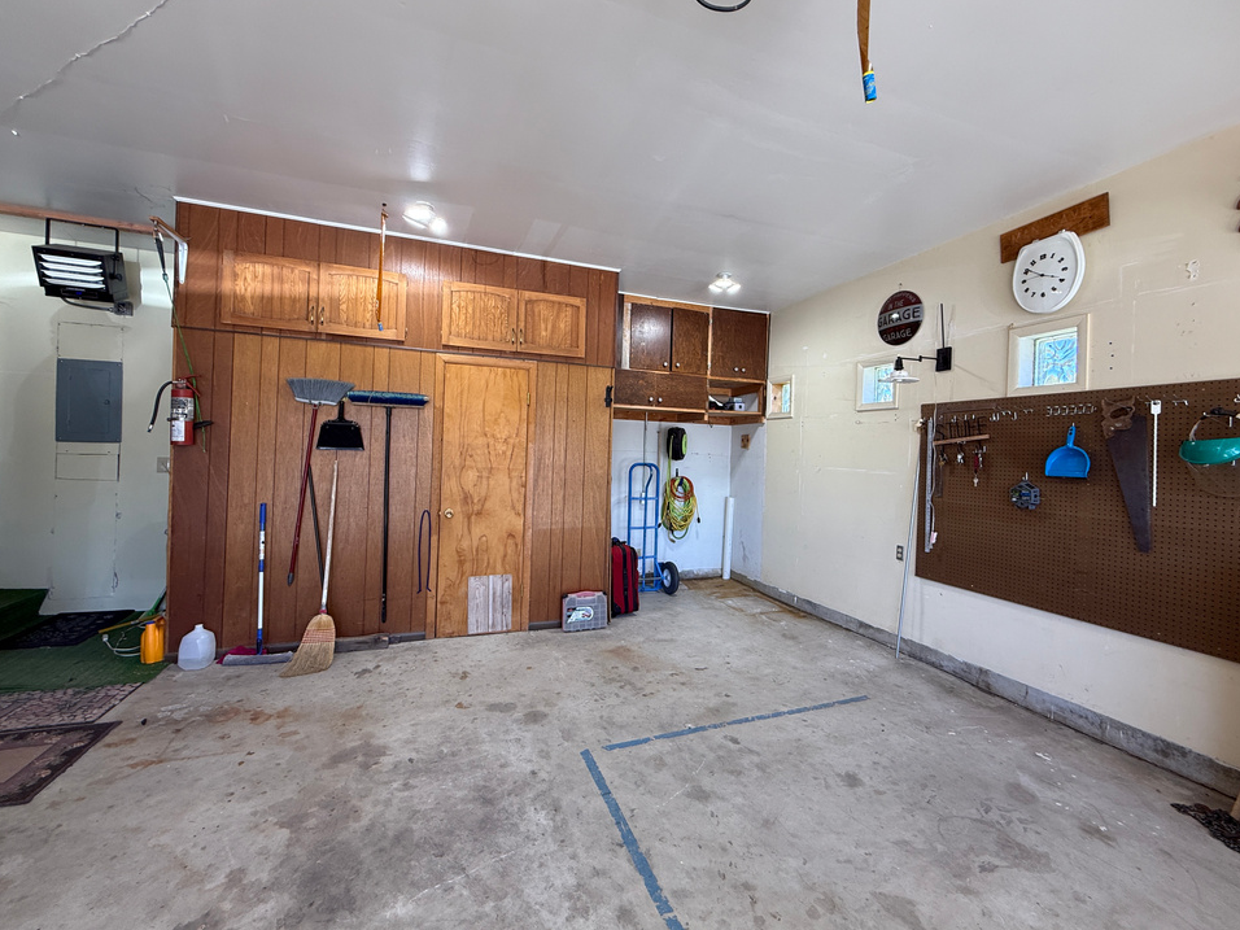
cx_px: 634
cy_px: 453
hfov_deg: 98.2
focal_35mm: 15
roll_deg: -1.0
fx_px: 537
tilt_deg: -0.2
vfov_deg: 81.7
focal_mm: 2.22
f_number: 2.2
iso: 80
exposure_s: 1/120
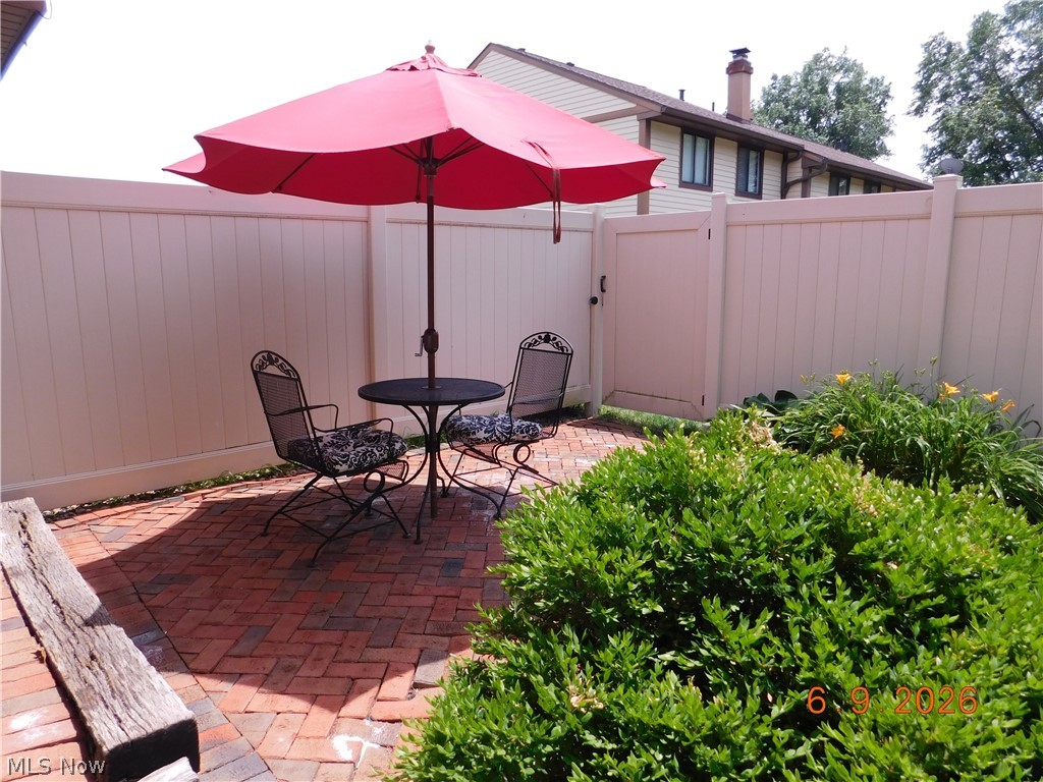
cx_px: 522
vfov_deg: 58.9
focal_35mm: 23
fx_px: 693
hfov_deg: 73.9
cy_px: 391
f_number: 3
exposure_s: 1/800
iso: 125
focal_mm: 4
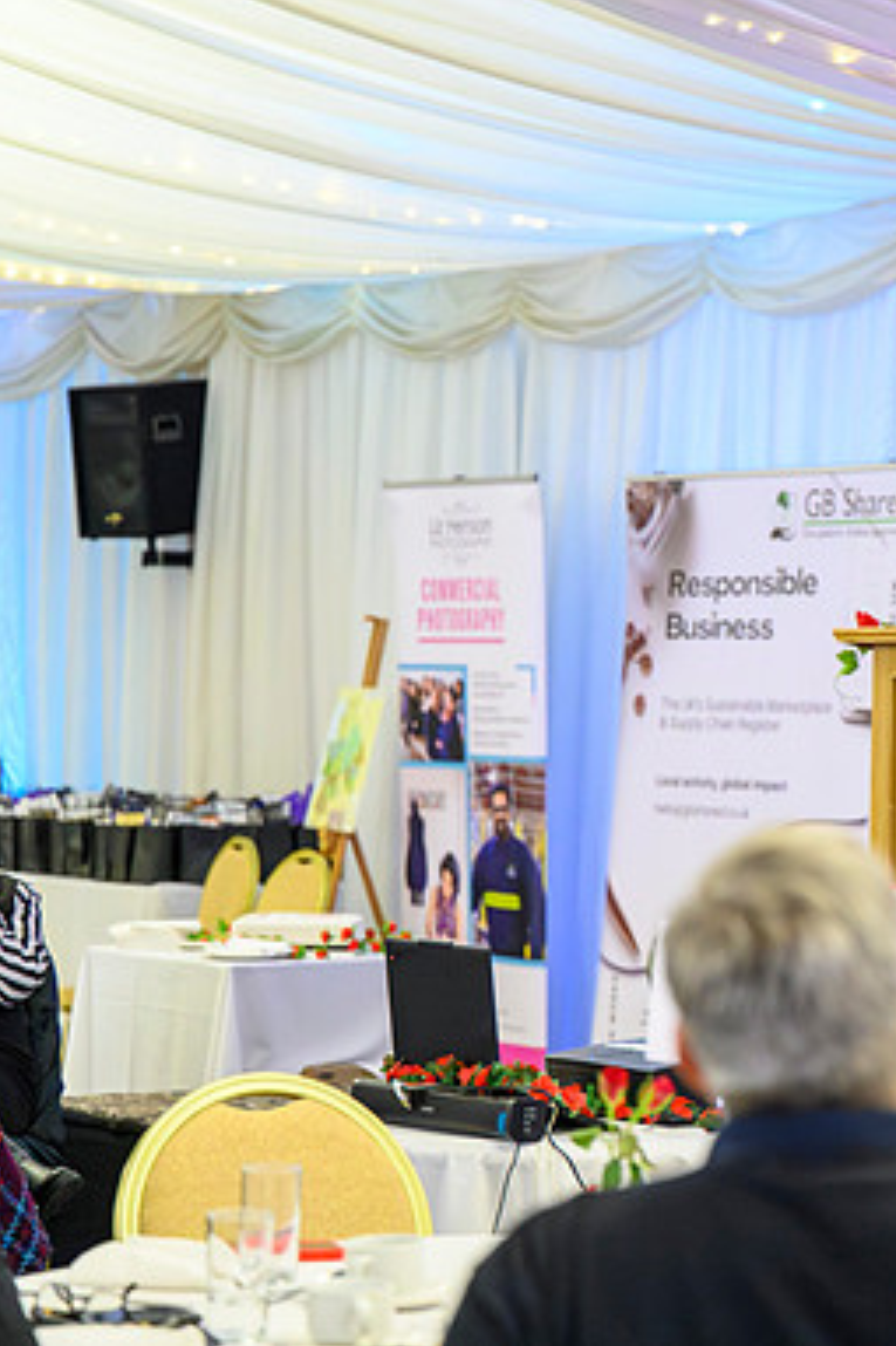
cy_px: 671
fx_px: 4297
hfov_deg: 11.8
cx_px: 924
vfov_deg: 17.8
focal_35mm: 115
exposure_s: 1/200
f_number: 2.8
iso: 12800
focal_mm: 74
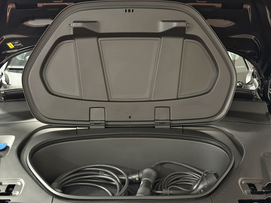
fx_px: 399
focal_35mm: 51
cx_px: 131
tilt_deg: -17.1
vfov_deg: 28.6
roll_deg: -0.1
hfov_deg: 37.5
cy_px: 104
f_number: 1.78
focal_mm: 6.76
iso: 400
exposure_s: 1/40
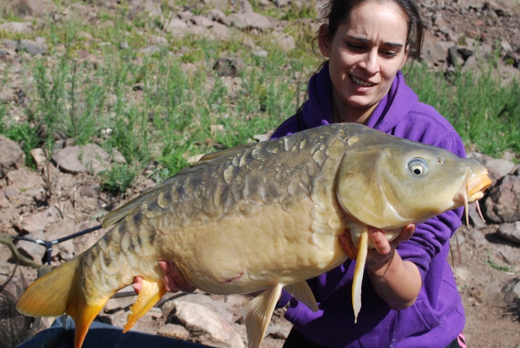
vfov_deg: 28.4
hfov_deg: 41.4
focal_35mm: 48
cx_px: 248
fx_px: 688
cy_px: 168
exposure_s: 1/250
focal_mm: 29
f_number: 8
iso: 100
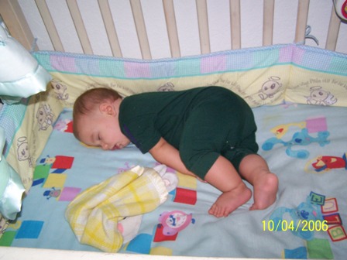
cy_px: 130
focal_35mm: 38
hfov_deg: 49.0
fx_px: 381
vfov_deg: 37.7
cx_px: 174
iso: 140
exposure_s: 1/60
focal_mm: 6.3
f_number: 2.8
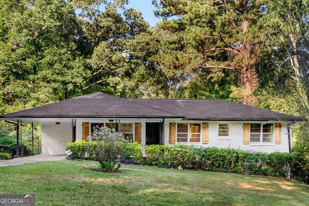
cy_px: 103
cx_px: 154
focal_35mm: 36
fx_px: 309
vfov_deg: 36.8
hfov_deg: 53.2
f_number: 14
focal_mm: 36
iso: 400
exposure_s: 1/25
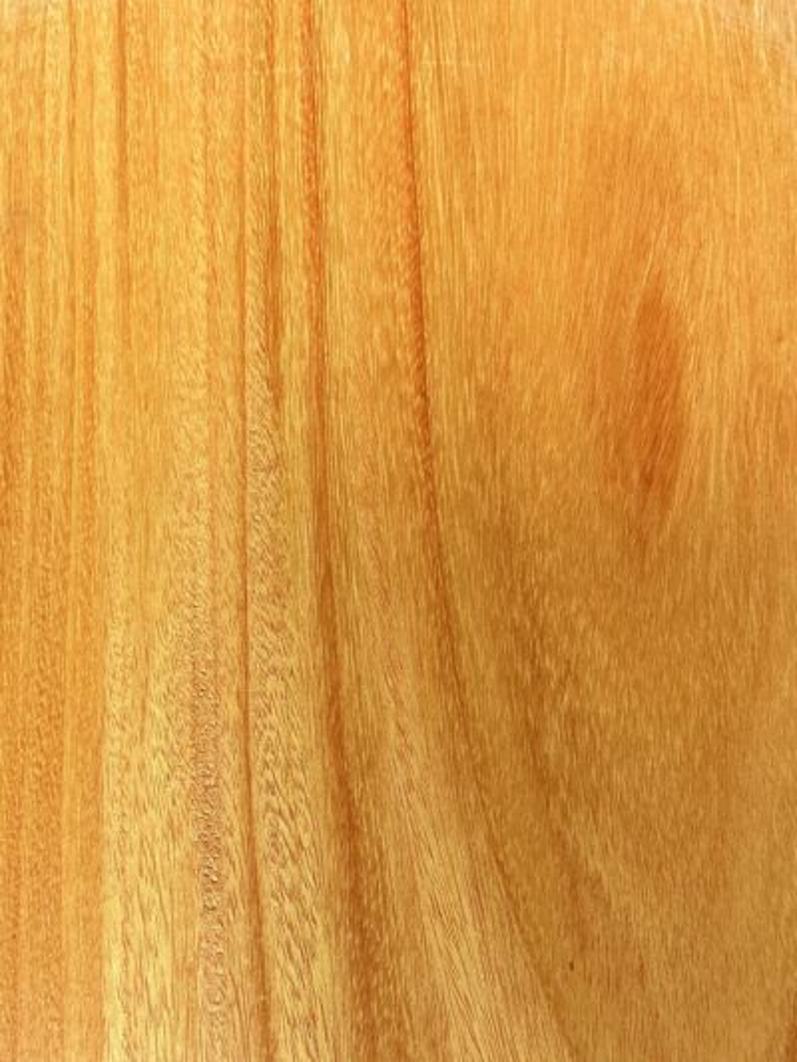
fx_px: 890
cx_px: 398
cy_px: 531
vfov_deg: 61.6
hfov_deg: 48.2
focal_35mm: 29
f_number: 1.8
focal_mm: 3
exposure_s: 1/128
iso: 16
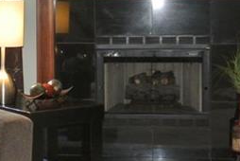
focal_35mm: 109
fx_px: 727
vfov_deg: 12.5
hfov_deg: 18.5
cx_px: 38
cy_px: 34
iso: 800
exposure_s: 1/60
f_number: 3.5
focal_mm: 10
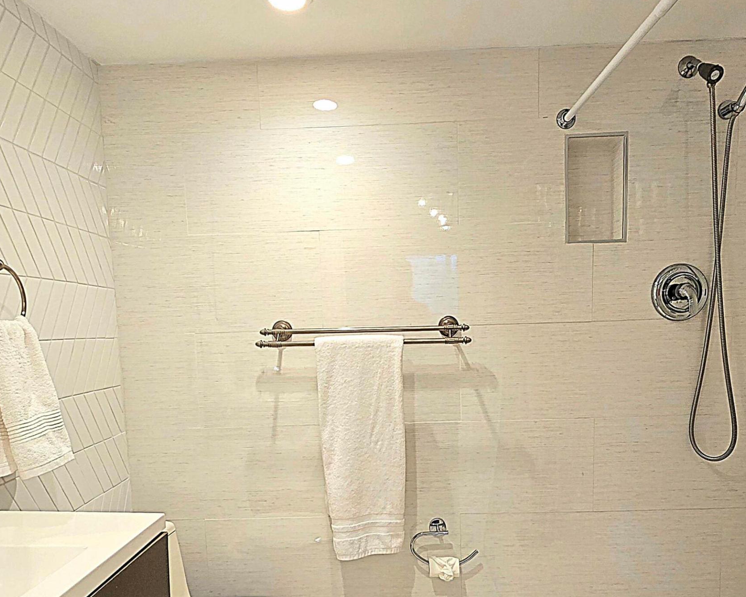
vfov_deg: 62.3
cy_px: 371
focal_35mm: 22
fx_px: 486
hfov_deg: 74.8
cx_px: 336
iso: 160
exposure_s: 1/60.2
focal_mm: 2.2
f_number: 2.2
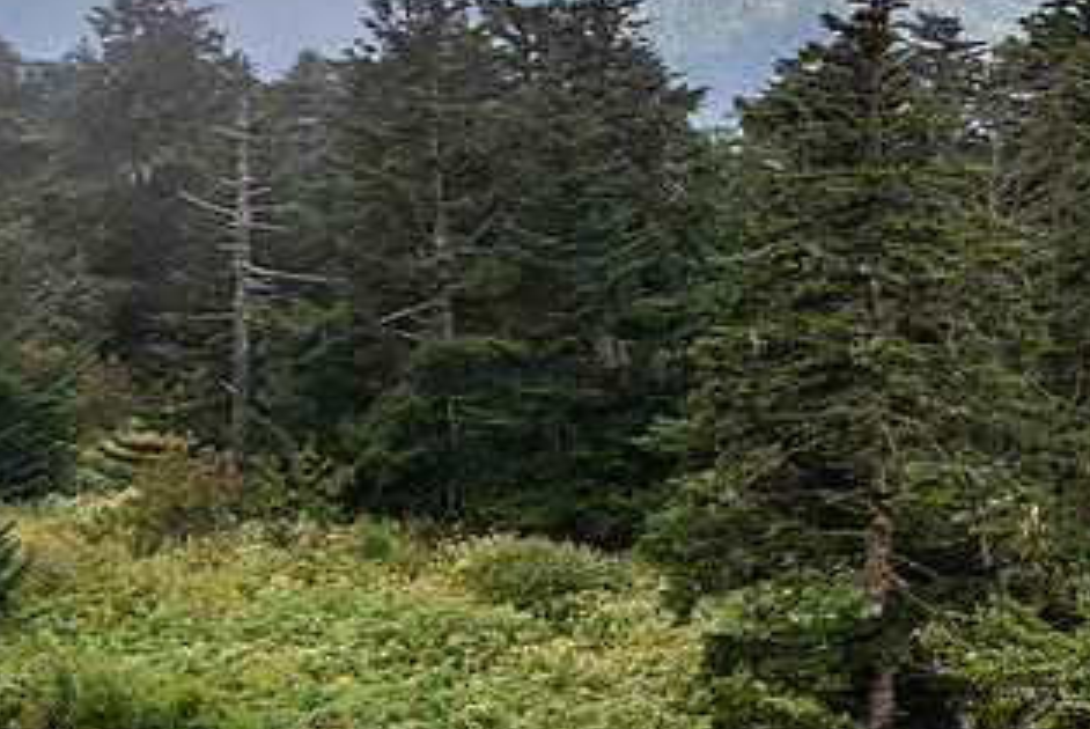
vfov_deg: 16.3
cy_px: 123
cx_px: 861
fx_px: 2515
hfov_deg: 24.1
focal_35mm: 83
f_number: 8
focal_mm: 45
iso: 100
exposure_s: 1/125
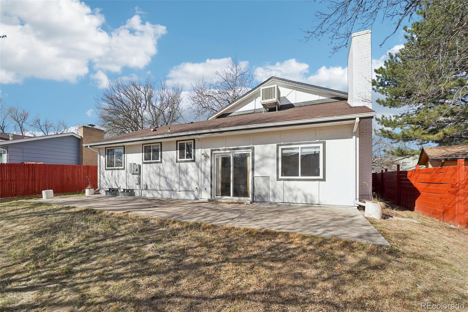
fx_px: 191
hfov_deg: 101.5
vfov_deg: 78.4
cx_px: 234
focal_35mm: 15
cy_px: 156
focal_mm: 14.7
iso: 100
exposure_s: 1/320
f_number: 8
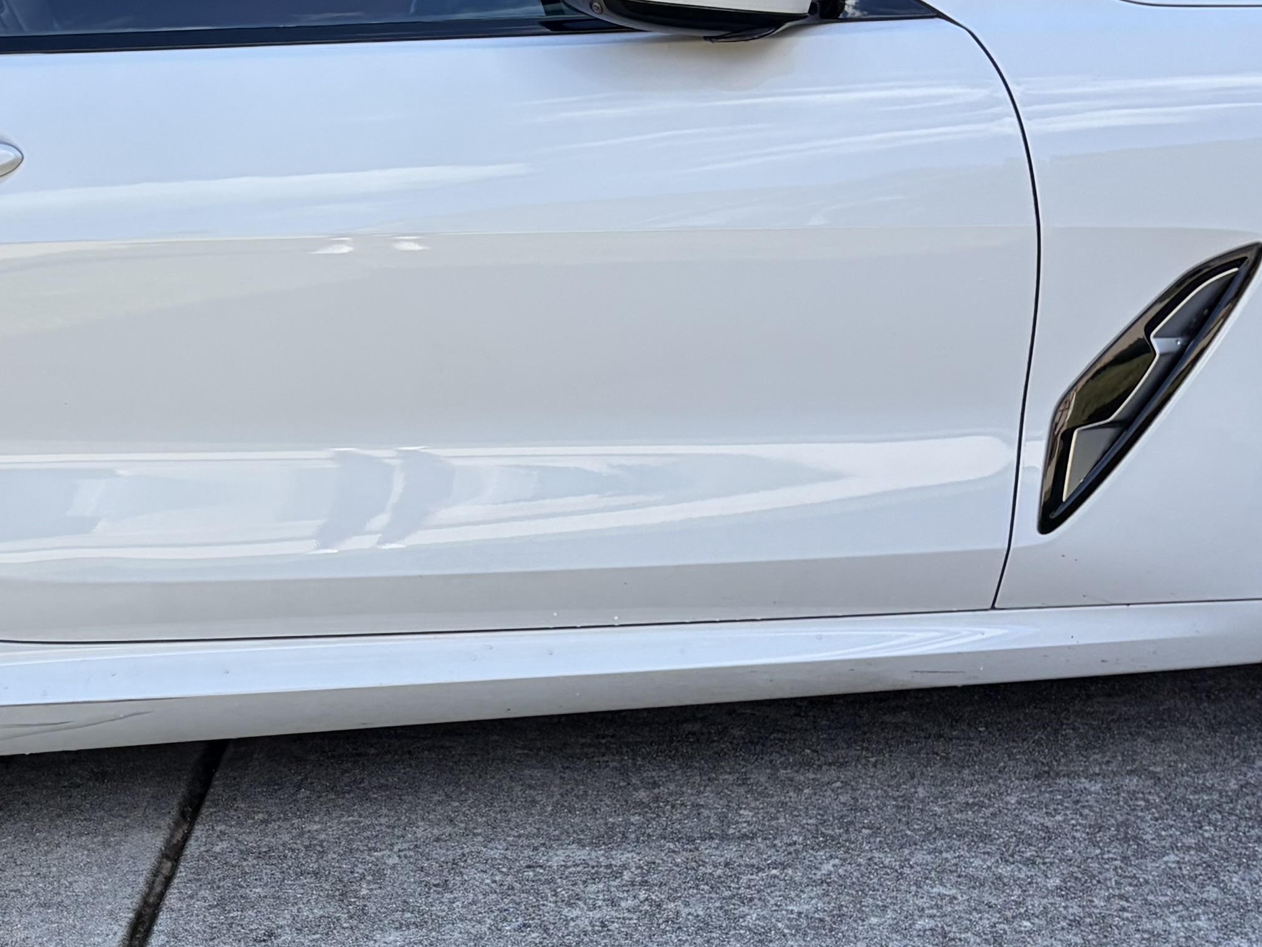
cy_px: 482
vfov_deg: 20.2
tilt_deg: -18.4
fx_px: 2662
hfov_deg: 26.3
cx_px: 290
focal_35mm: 73
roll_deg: -3.0
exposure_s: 1/1550
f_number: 1.6
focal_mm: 5.96
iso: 64
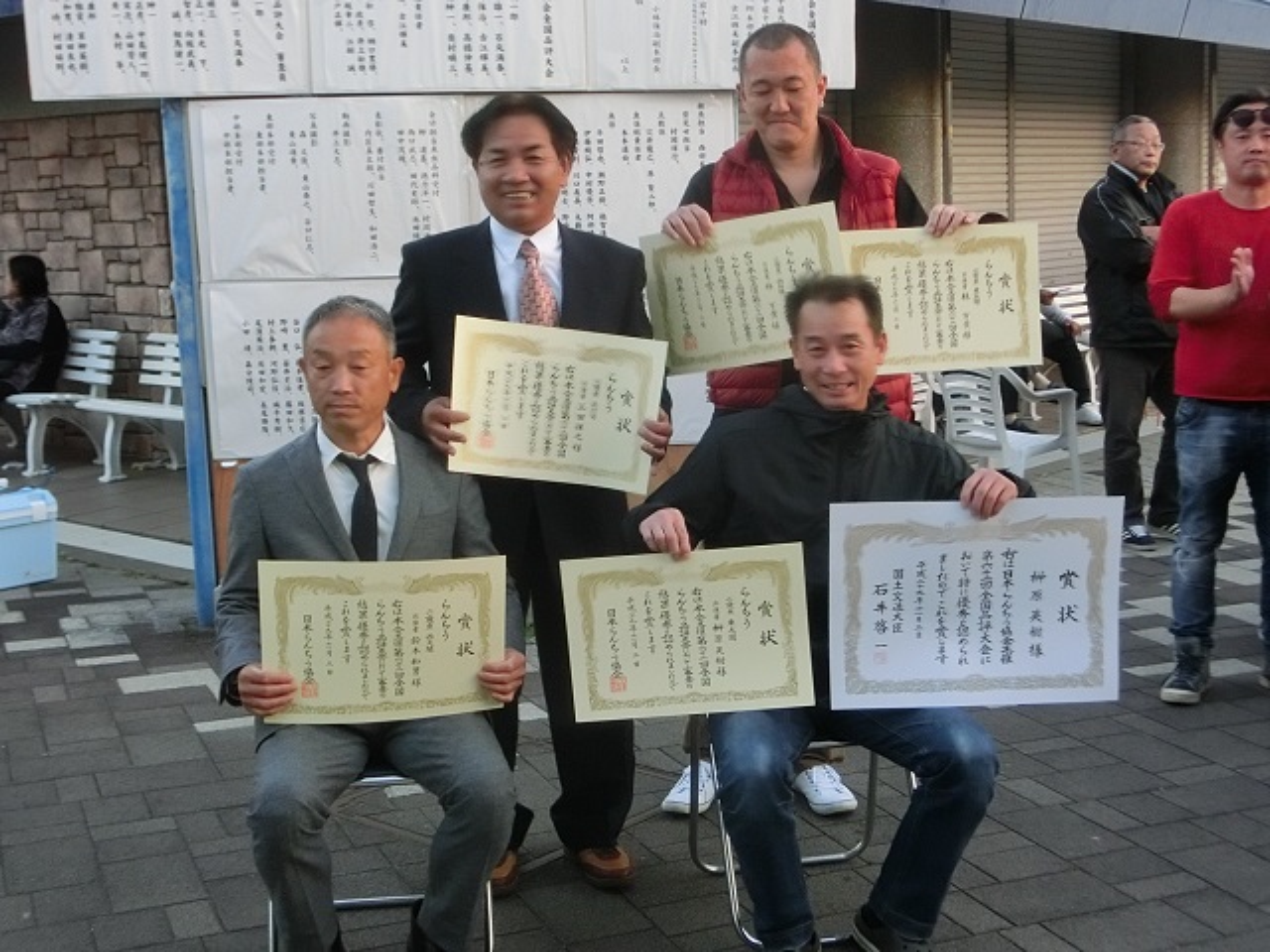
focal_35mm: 47
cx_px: 635
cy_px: 476
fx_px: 1724
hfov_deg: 40.4
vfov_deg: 30.9
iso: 1000
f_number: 4.2
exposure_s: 1/250
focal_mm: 8.29
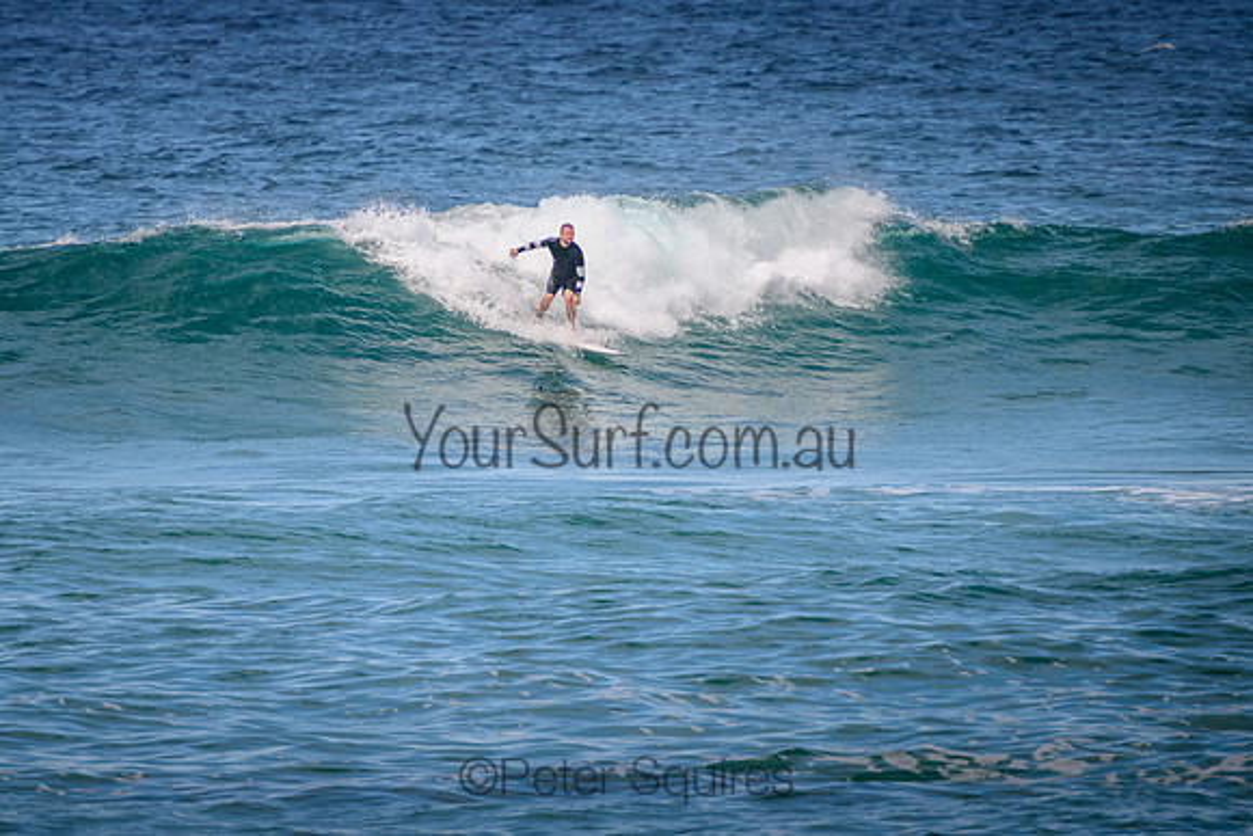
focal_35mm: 549
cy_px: 324
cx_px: 530
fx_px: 19124
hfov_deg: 3.8
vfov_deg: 2.5
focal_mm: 400
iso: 450
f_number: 5.6
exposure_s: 1/2000
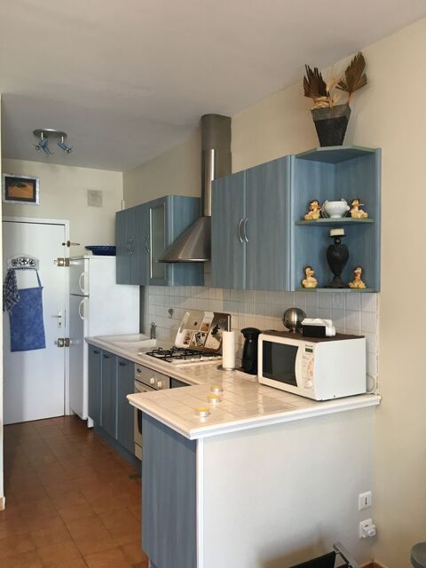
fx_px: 476
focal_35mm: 29
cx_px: 213
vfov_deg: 61.7
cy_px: 284
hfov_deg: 48.2
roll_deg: +0.0
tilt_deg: -1.6
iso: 100
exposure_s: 1/33
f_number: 2.2
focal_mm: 4.15
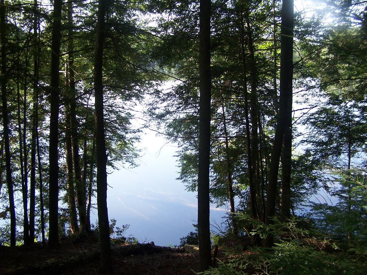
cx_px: 184
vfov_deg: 37.7
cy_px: 138
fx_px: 403
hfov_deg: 49.0
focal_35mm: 38
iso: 100
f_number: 2.8
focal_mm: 6.3
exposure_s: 1/200
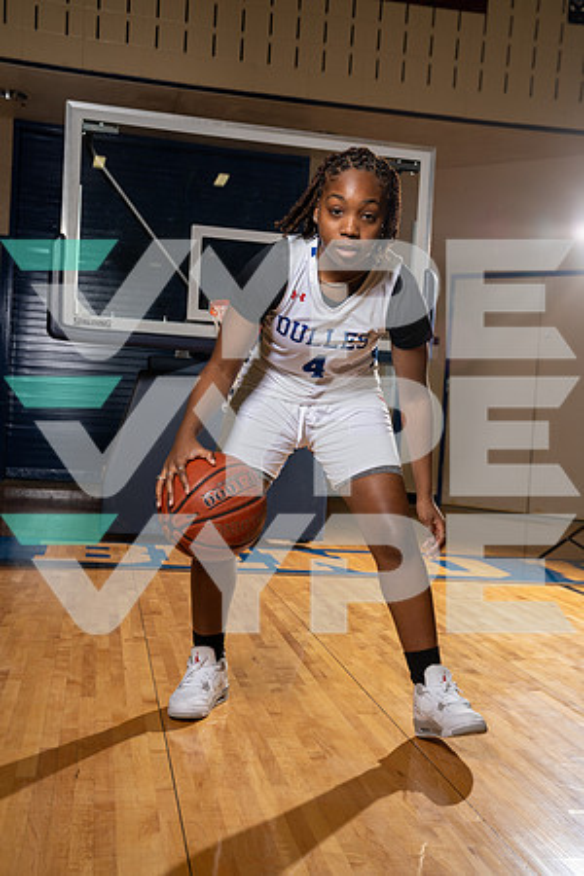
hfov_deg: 32.6
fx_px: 998
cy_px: 438
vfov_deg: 47.4
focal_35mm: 41
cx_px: 292
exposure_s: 1/250
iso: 400
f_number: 5.6
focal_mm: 41
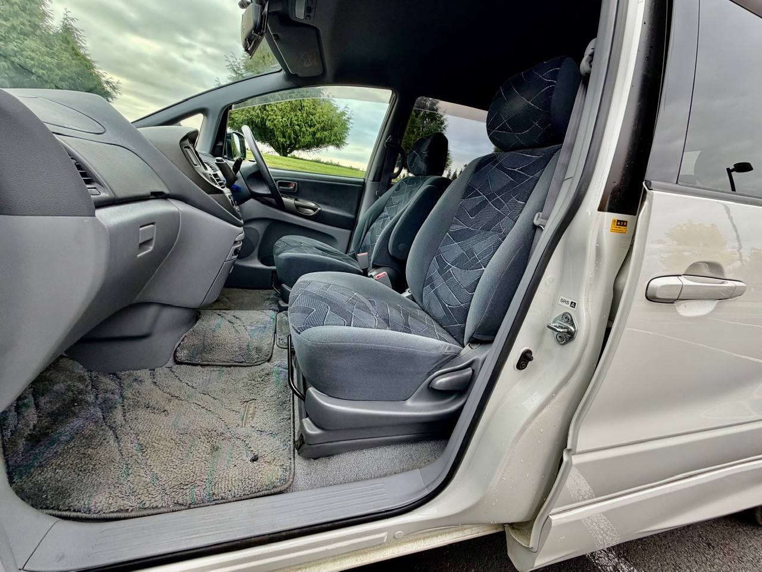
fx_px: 308
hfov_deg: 102.1
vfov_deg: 85.7
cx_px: 381
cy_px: 286
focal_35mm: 14
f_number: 2.2
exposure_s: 1/121
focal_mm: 2.22
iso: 125
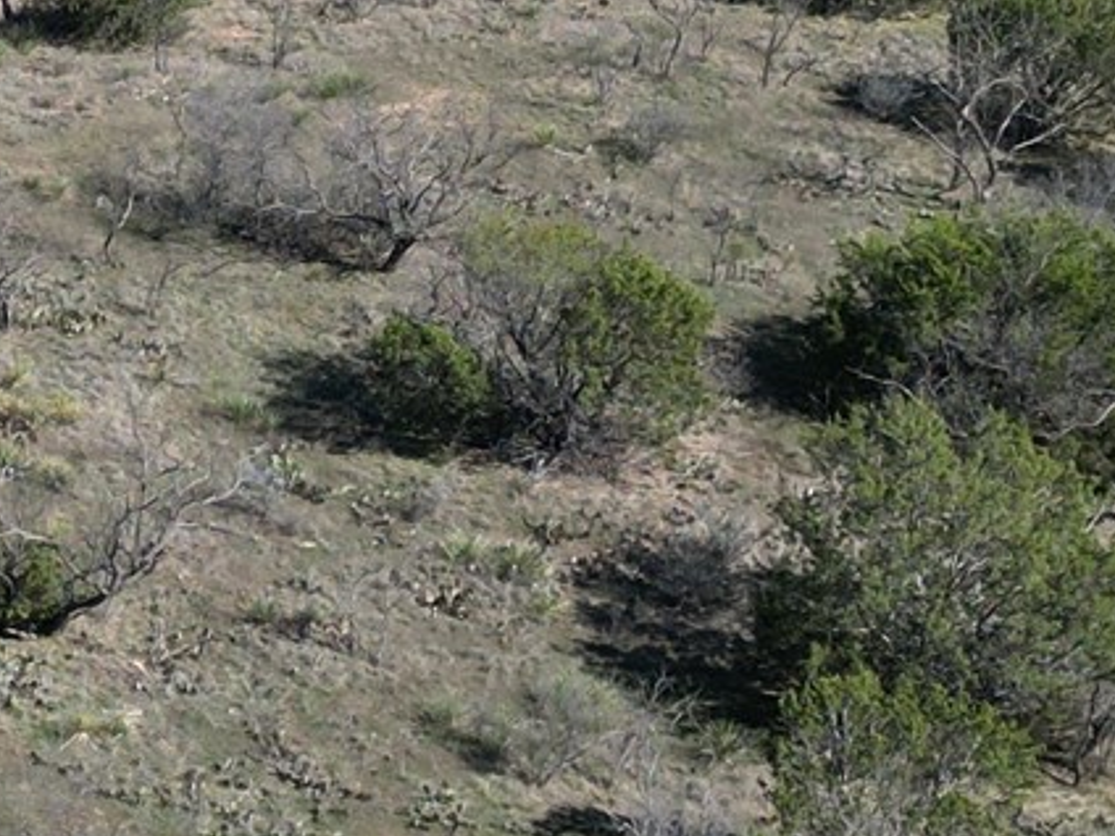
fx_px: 3736
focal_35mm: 116
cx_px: -757
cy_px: 166
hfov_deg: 15.2
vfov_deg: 12.7
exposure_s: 1/2500
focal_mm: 6.72
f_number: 1.7
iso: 120
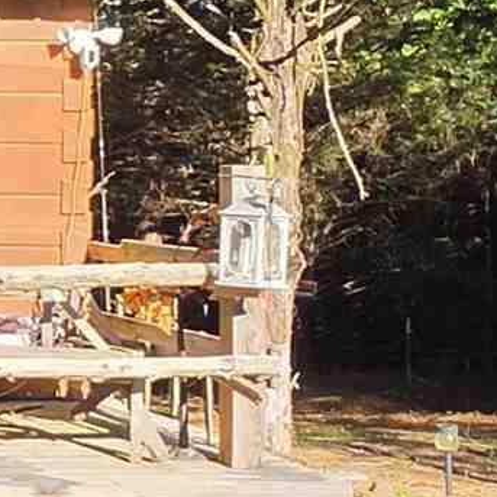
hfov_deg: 13.2
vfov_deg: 16.9
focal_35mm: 103
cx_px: -655
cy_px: 201
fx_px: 1673
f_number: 1.9
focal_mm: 2.2
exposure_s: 1/734
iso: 32
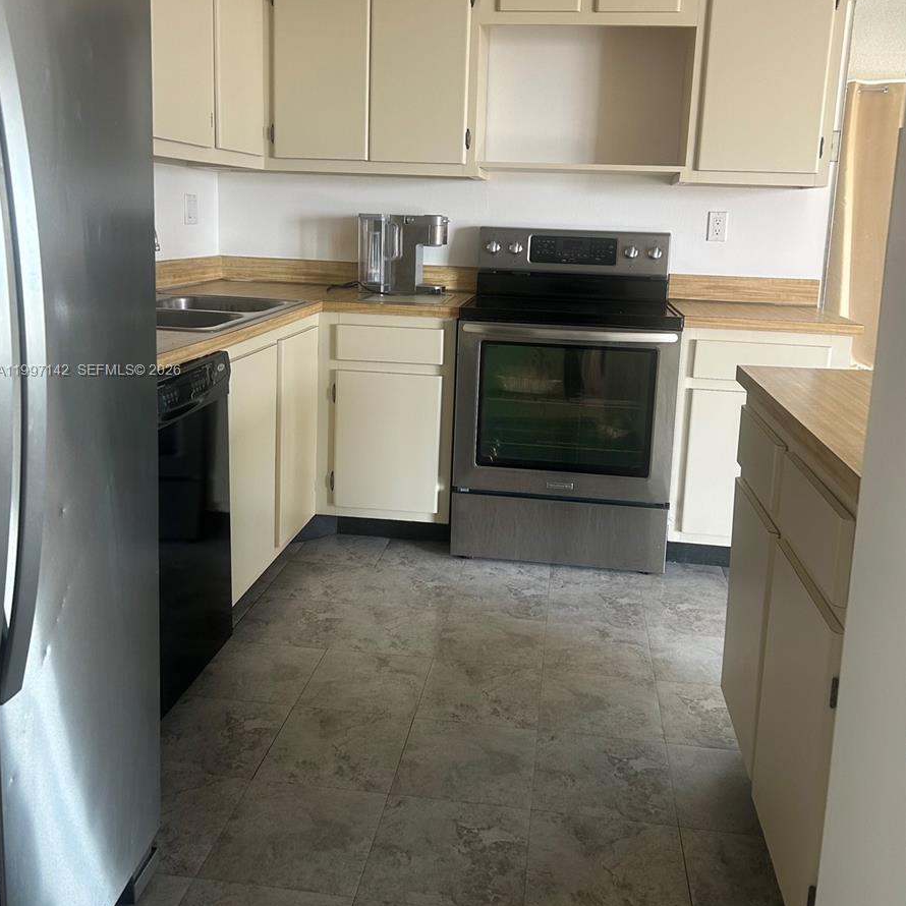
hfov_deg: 52.5
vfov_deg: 52.2
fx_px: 918
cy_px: 372
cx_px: 451
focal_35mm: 31
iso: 100
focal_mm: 5.7
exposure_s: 1/60
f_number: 1.5
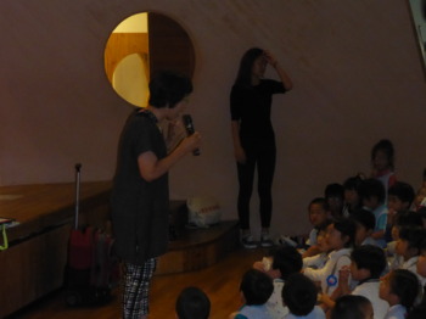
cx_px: 213
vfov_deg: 18.4
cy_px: 160
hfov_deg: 24.4
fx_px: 984
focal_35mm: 80
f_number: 5.5
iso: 1000
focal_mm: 13.4
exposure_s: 1/60
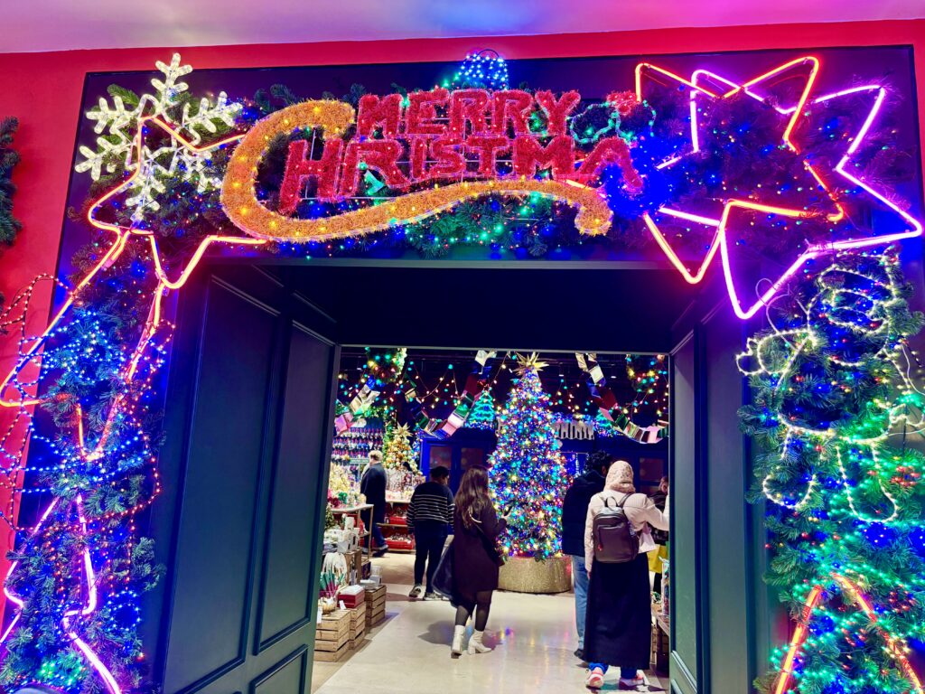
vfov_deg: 53.1
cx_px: 462
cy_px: 347
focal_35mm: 26
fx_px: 695
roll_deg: -2.2
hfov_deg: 67.3
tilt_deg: +9.9
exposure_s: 1/50
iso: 160
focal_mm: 5.96
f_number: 1.6
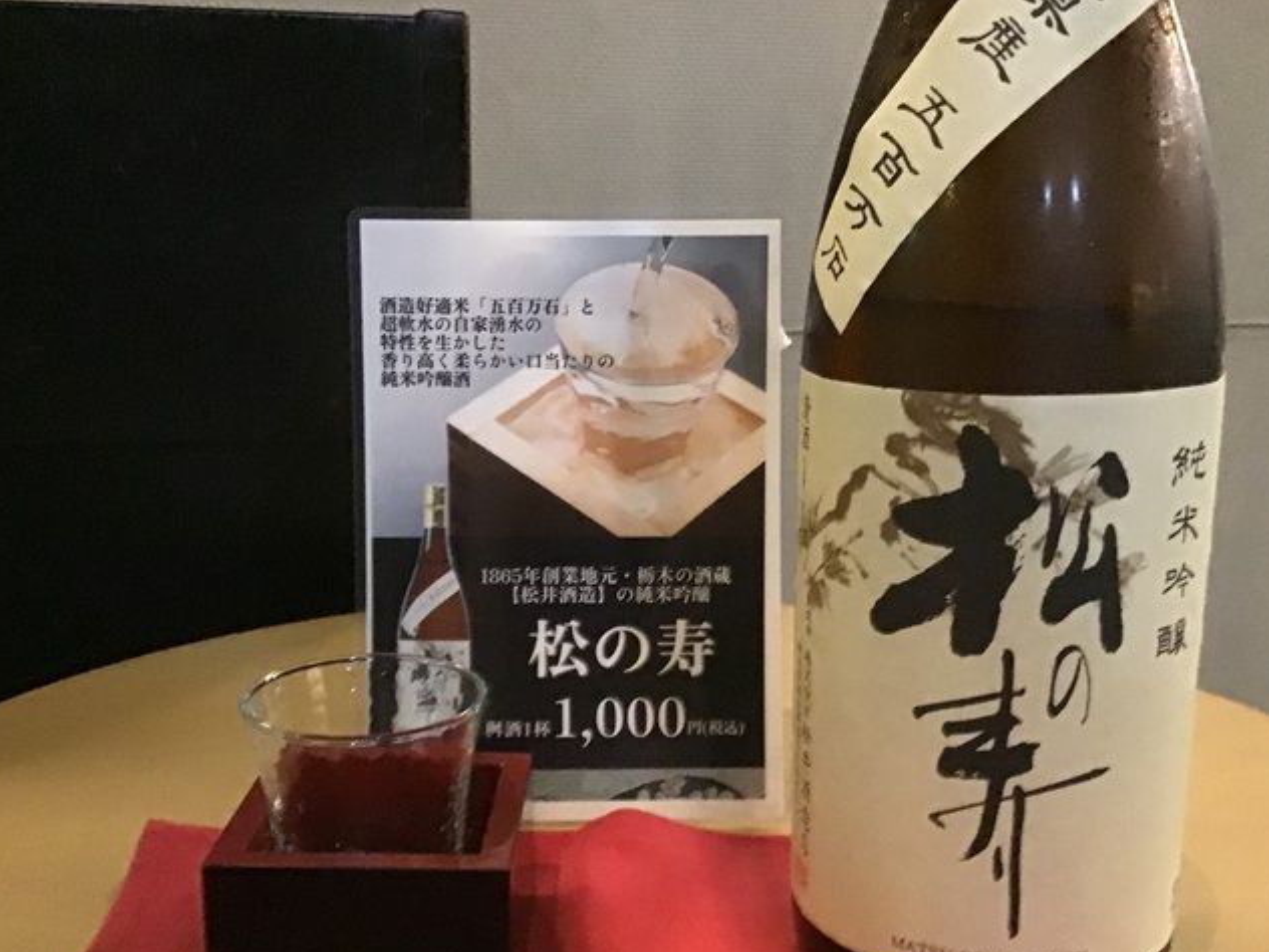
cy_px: 596
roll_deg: -0.6
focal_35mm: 40
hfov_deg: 46.8
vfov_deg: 35.8
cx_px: 638
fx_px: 1466
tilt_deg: -17.6
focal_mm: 3.3
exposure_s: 1/15
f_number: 2.4
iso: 800
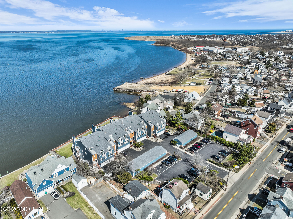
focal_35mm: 24
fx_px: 203
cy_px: 110
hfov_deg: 71.6
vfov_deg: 56.8
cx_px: 146
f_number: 2.8
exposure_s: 1/640
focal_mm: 12.29
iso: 110
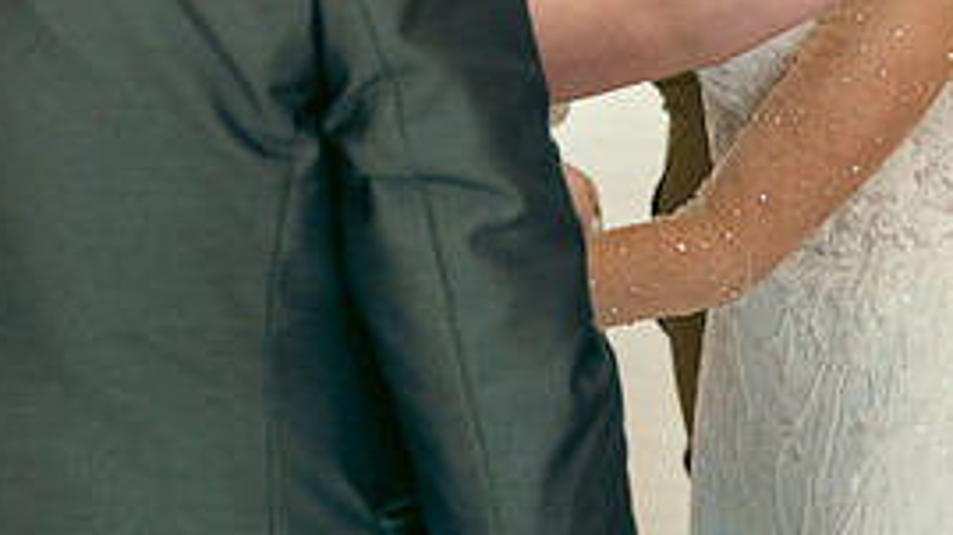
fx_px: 2399
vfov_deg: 12.4
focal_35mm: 95
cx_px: 553
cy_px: -112
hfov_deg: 22.4
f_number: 3.5
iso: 800
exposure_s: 1/160
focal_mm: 42
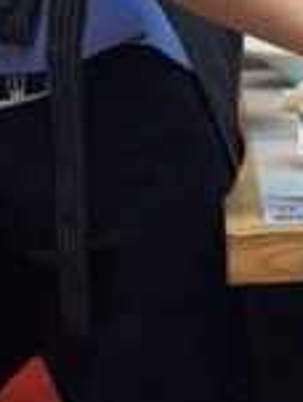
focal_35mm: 558
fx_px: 6485
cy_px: -580
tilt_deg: -1.2
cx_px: 524
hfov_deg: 2.7
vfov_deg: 3.5
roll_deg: +0.9
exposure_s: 1/100
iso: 64
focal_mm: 5.1
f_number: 1.6
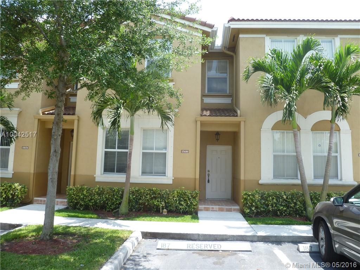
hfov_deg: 63.4
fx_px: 291
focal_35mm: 28
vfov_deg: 49.7
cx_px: 180
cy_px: 135
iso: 80
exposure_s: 1/200
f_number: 3.3
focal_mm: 5
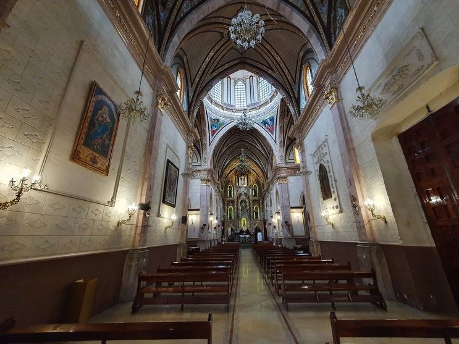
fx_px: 186
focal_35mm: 14
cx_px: 237
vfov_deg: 85.5
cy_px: 159
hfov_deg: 102.0
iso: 400
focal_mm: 1.8
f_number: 2.2
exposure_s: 1/30
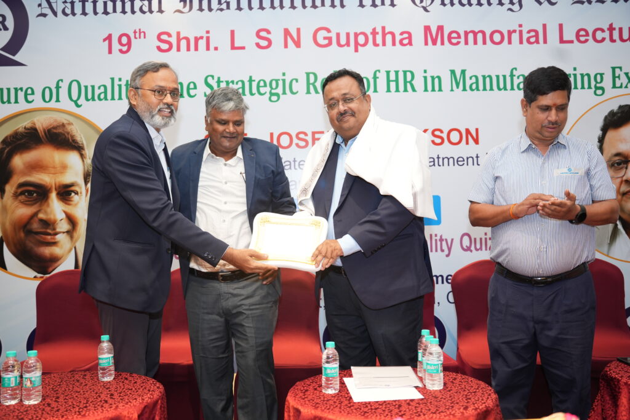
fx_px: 600
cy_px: 210
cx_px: 315
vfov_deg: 38.6
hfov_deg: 55.4
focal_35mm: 34
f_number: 3.2
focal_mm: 34.3
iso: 800
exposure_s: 1/160
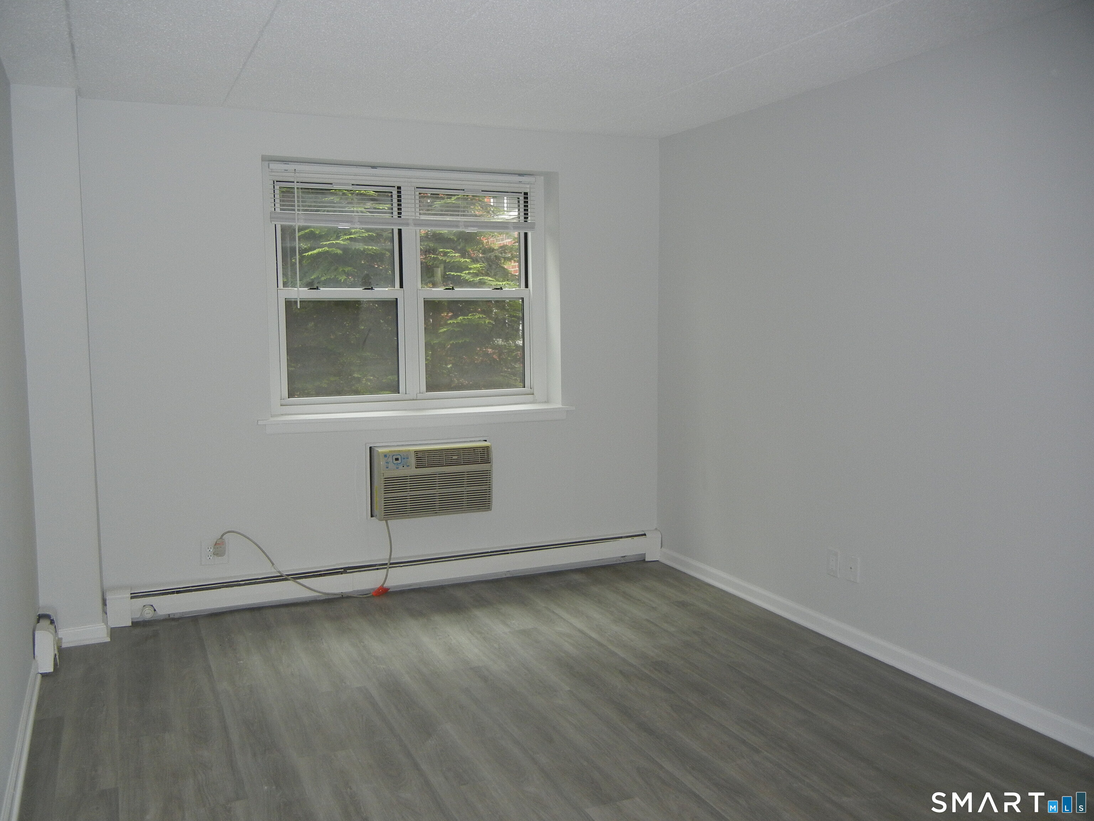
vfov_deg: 46.8
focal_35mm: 30
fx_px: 948
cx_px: 547
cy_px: 410
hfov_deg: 60.0
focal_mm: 5.4
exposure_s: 1/30
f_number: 3.5
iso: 211
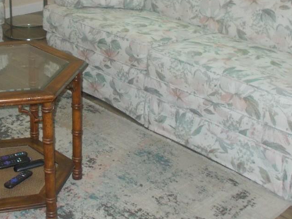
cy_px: -2
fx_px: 557
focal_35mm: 66
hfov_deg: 29.0
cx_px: 80
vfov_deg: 21.5
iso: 250
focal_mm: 4.6
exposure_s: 1/25
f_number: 3.2
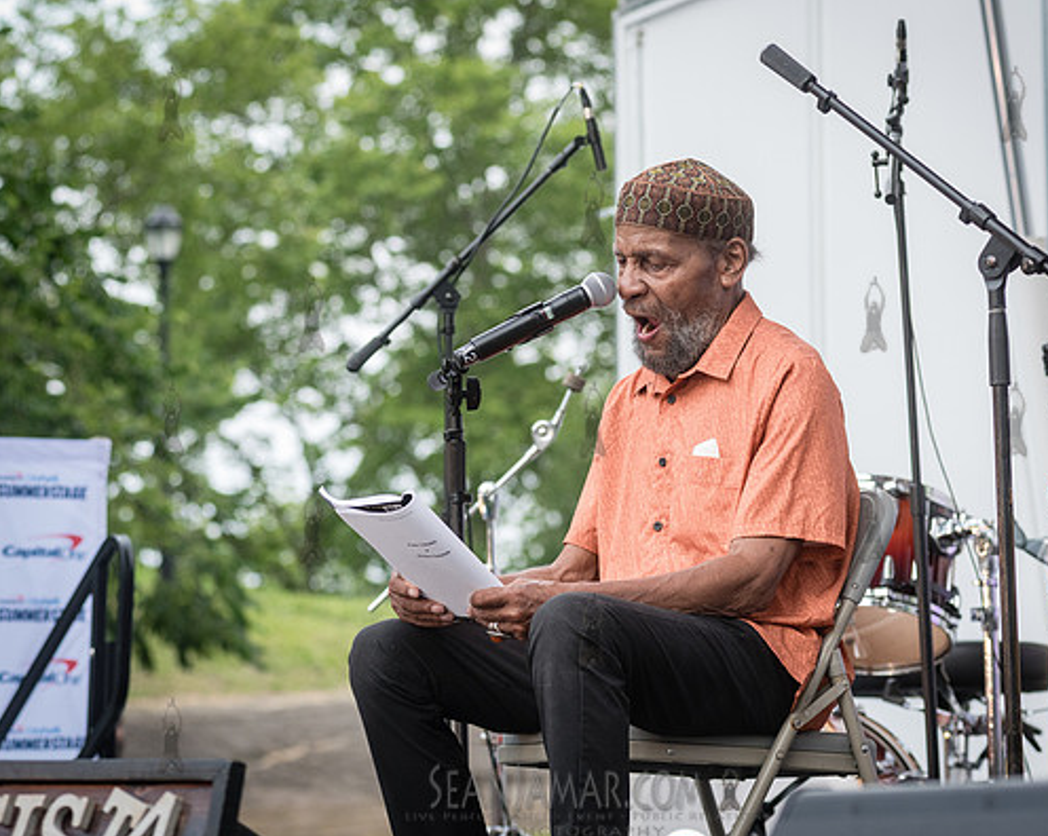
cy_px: 439
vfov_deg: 11.8
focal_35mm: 131
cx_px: 616
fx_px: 4060
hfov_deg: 14.7
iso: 1000
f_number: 4.5
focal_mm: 105
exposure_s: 1/500
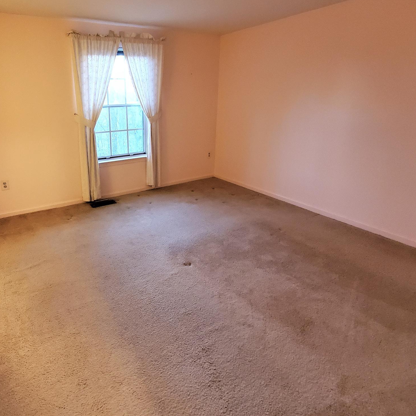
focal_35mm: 16
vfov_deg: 87.4
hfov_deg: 84.3
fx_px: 218
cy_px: 199
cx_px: 138
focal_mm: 1.8
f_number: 2.2
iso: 800
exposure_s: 1/29
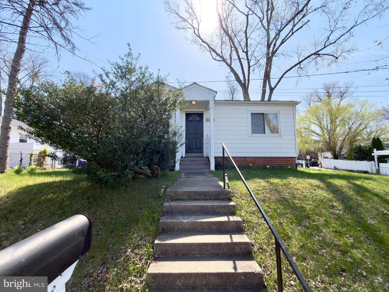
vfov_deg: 85.7
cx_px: 194
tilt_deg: +6.2
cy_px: 146
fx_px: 157
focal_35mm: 14
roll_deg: +0.3
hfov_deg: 102.1
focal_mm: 2.22
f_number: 2.2
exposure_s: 1/655
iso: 20
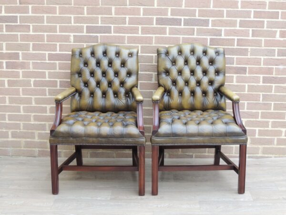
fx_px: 454
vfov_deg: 26.6
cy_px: 108
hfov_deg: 34.9
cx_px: 143
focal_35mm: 55
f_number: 3.7
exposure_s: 1/60
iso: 250
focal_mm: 9.8
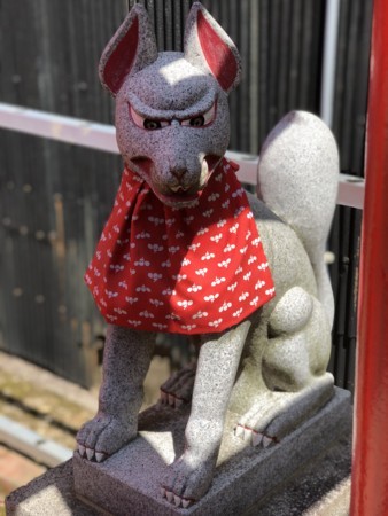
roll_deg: +1.4
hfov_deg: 25.7
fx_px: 851
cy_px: 258
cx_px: 194
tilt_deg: -21.0
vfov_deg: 33.8
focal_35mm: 57
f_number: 2.8
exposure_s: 1/375
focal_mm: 6.6
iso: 20
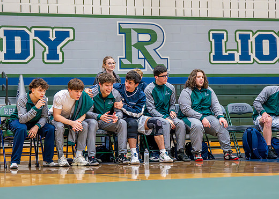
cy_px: 93
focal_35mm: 108
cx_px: 140
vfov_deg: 13.3
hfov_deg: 18.5
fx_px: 855
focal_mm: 80
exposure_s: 1/1000
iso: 6400
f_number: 2.8
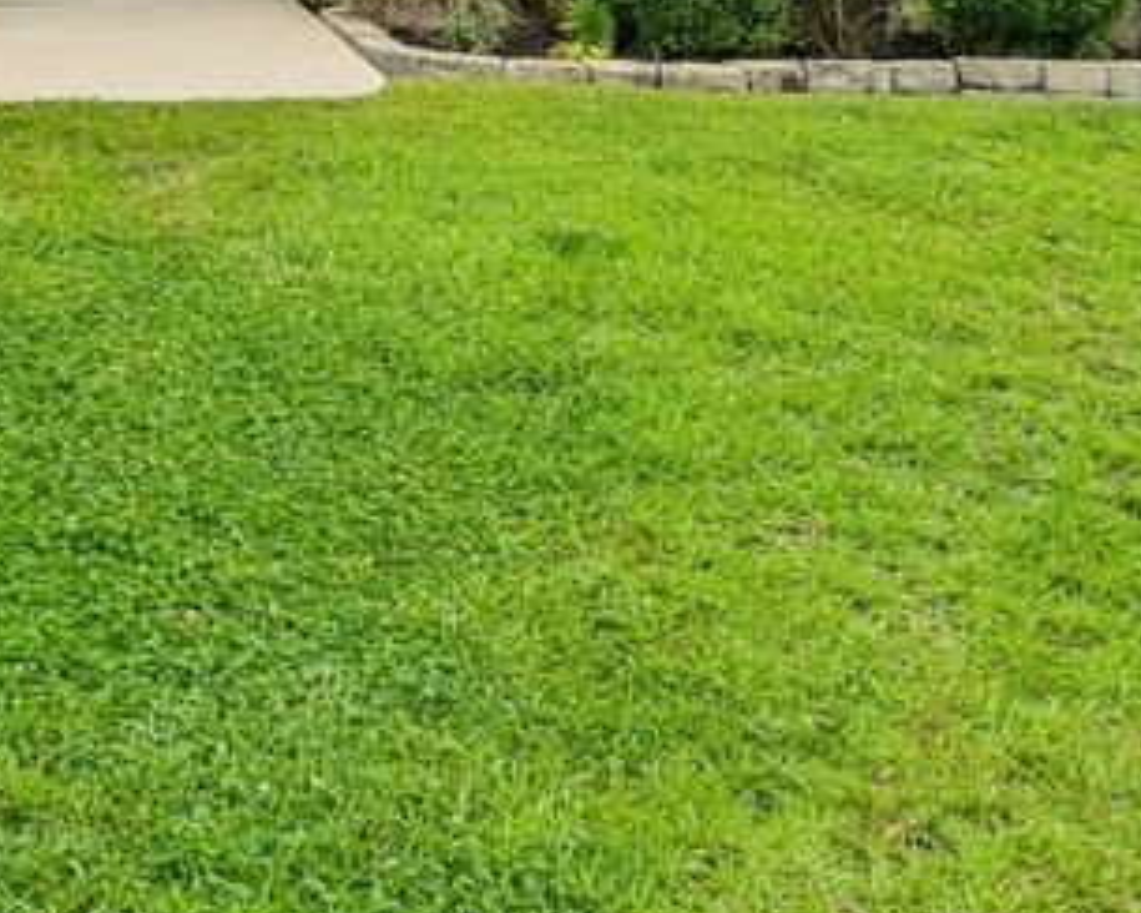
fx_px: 2127
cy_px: -238
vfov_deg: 22.0
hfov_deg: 27.7
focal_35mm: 63
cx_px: -86
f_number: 8
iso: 100
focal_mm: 20
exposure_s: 1/400
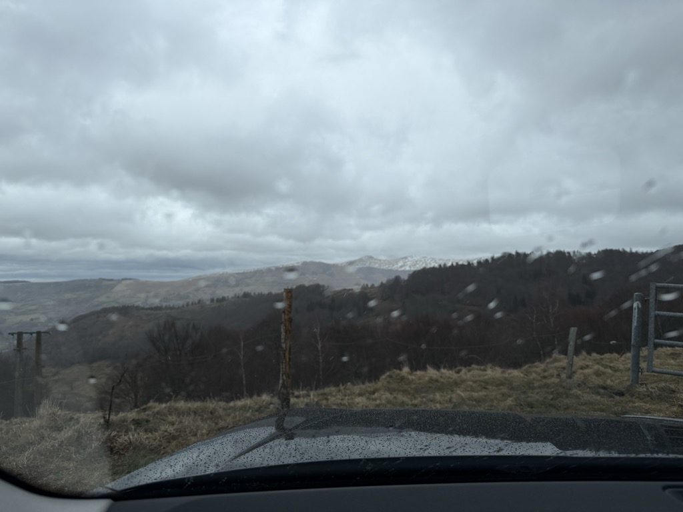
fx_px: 474
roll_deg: -0.5
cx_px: 342
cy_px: 256
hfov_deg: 71.6
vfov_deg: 56.8
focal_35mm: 24
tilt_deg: +2.4
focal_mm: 6.76
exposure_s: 1/1174
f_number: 1.78
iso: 80
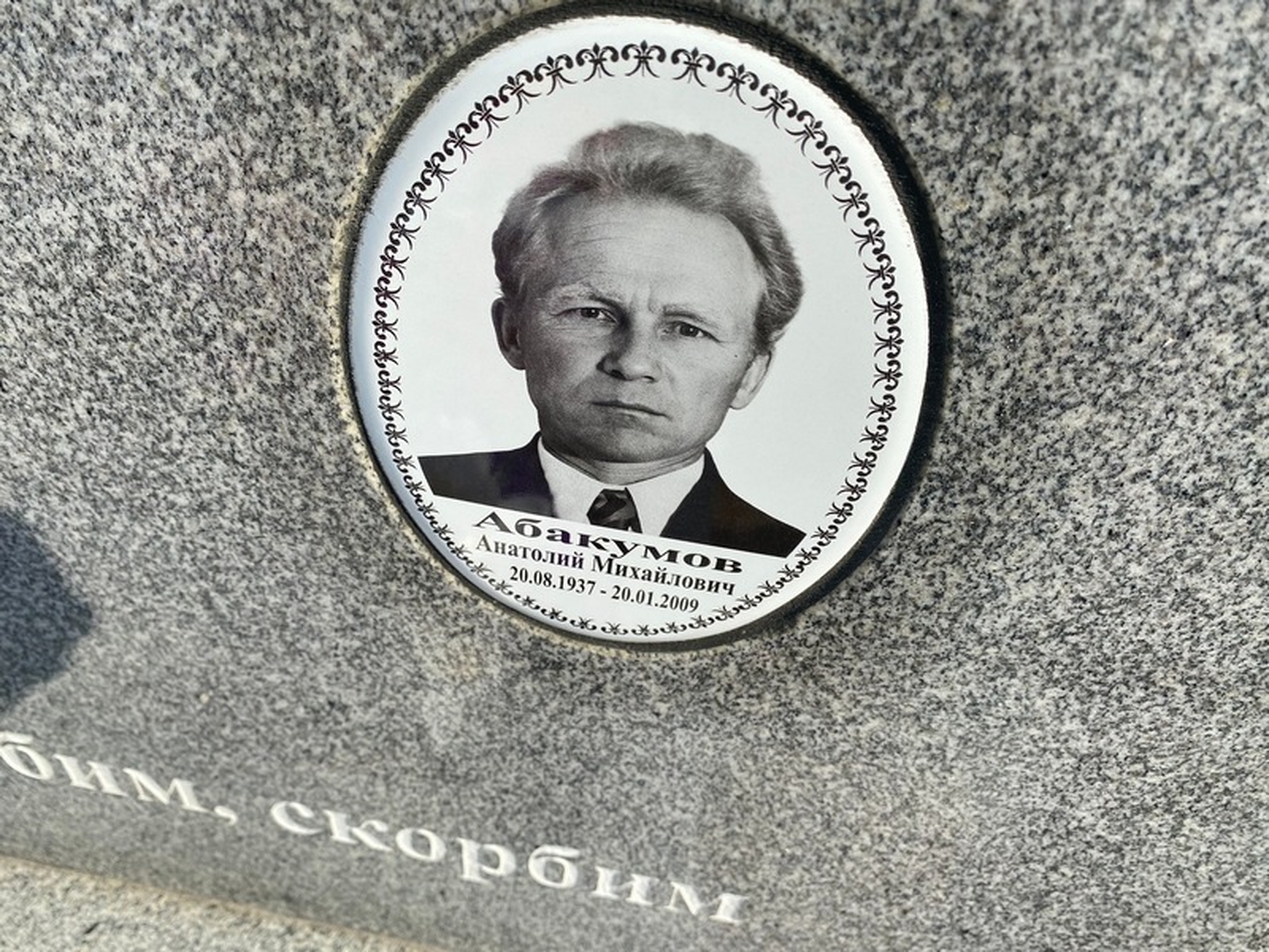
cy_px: 476
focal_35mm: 26
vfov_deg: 53.1
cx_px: 634
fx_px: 953
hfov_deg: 67.3
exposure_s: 1/2410
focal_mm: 4.25
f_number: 1.8
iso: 32
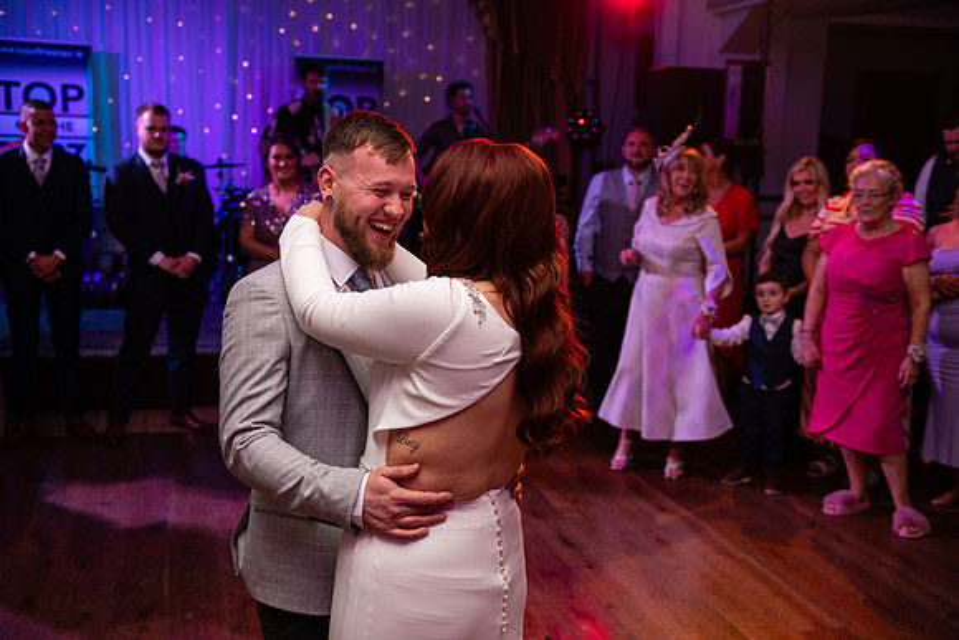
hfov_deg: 48.4
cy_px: 320
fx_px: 1066
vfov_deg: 33.4
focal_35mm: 40
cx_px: 480
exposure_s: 1/160
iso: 500
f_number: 3.5
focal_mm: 40
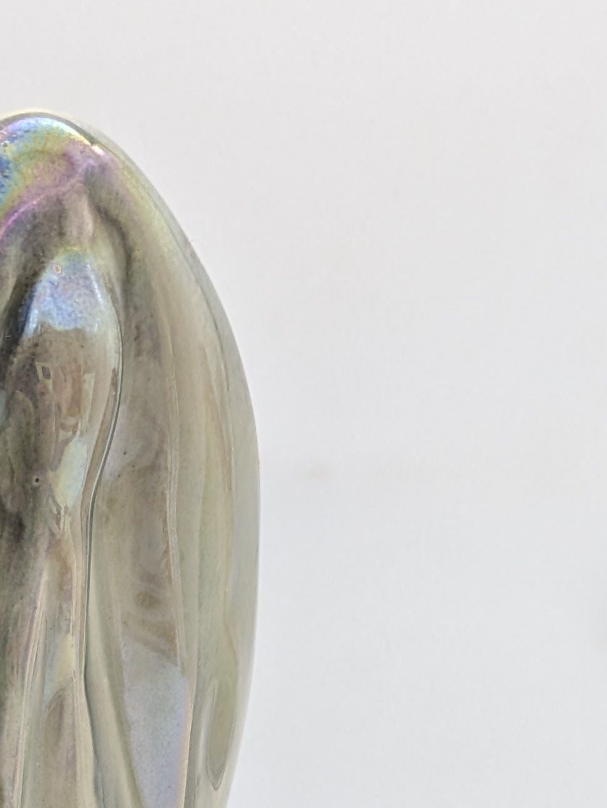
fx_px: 1730
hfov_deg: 19.1
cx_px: -51
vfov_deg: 22.1
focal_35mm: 74
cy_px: 1187
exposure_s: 1/108
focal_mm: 4.53
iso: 43
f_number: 1.7
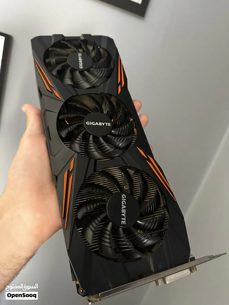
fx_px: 212
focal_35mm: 24
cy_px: 152
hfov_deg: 56.8
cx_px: 114
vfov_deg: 71.6
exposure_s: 1/40
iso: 1000
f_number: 1.78
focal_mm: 6.86
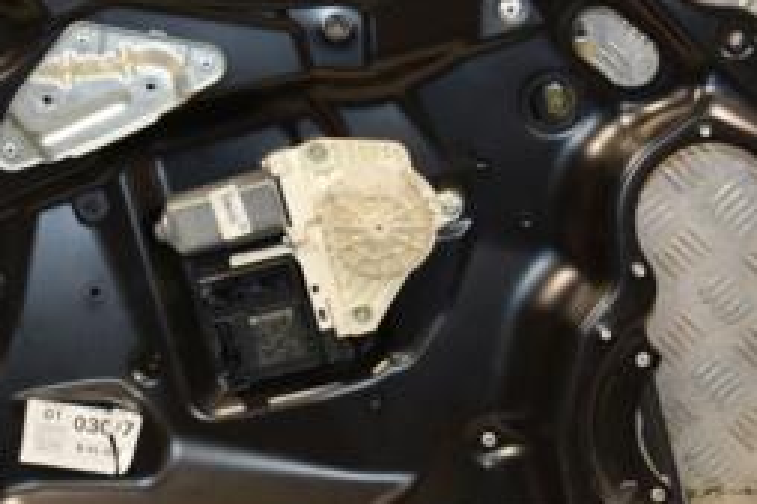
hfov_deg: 23.9
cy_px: 161
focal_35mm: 85
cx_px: 298
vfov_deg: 16.0
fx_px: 1786
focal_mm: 24
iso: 800
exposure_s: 1/160
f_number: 5
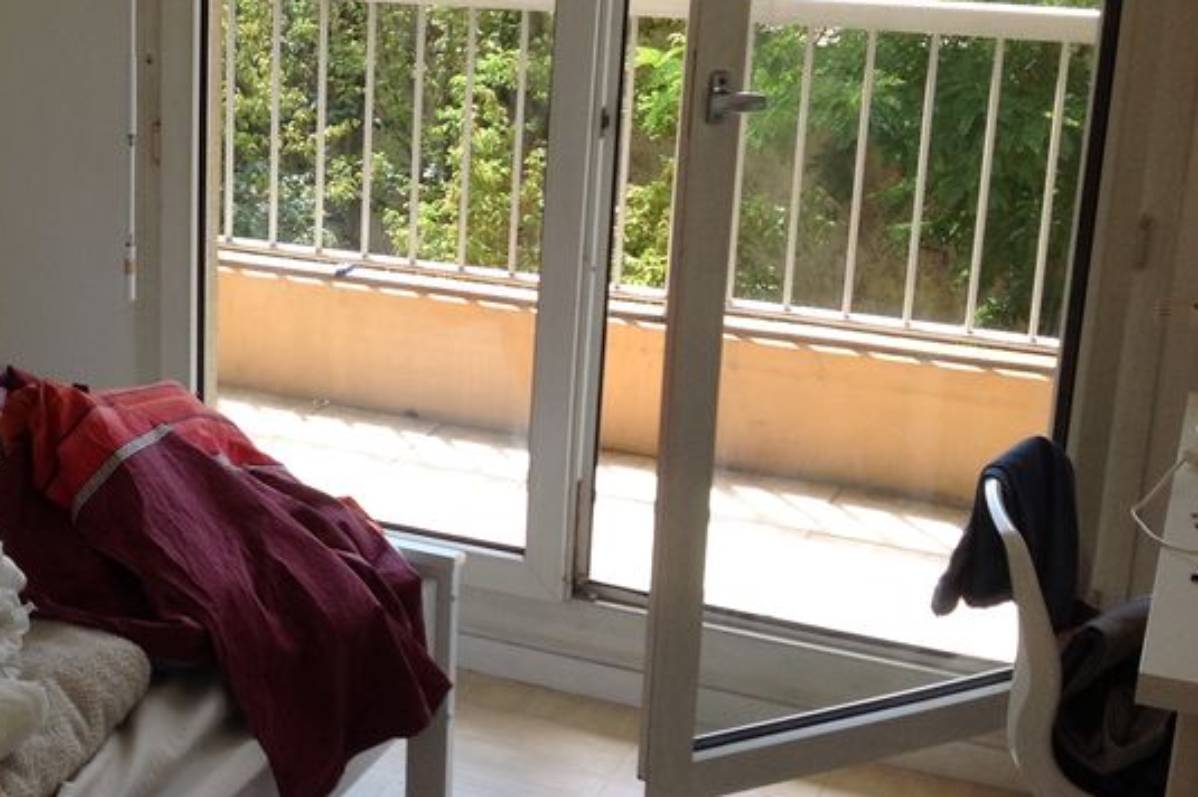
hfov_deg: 28.5
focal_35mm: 68
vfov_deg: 20.0
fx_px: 2261
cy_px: 310
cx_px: 123
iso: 50
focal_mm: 4.28
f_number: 2.4
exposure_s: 1/291
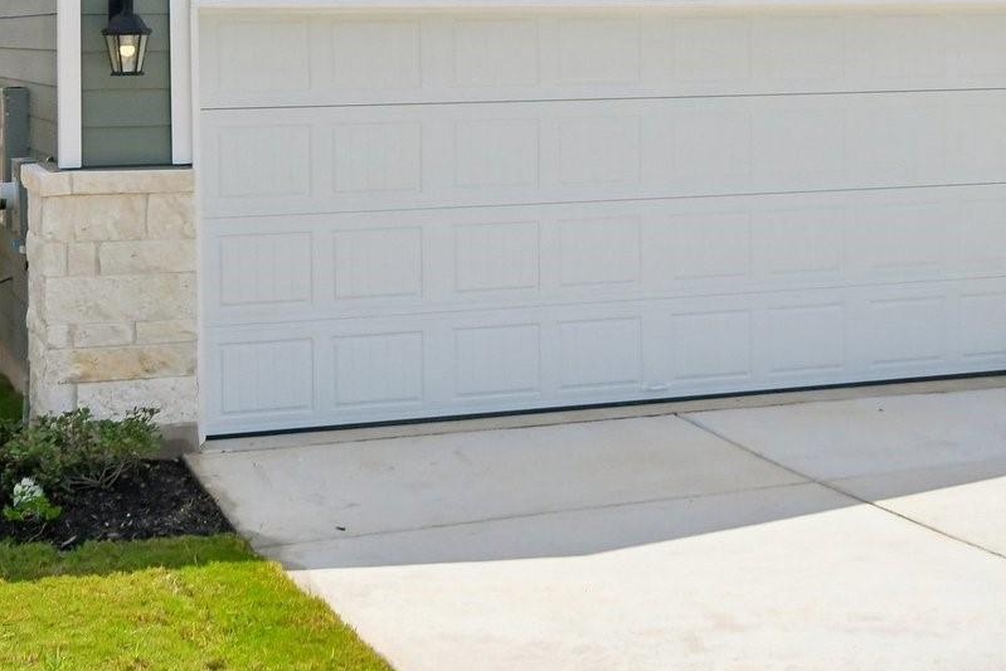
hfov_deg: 27.6
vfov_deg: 18.2
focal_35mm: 73
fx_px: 2040
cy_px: 13
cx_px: 616
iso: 400
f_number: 8
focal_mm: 24
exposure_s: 1/3200
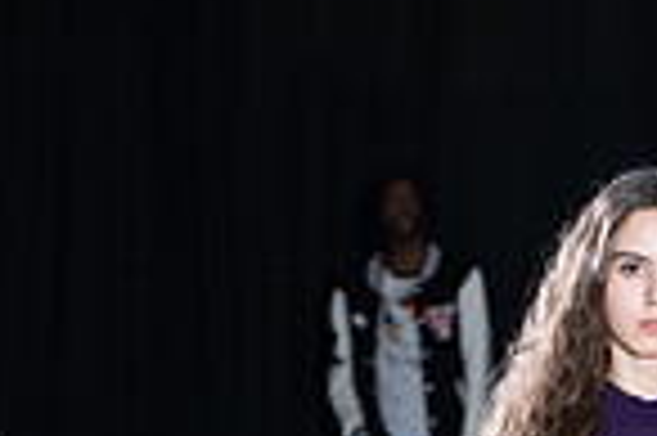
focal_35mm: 358
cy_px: 975
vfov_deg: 3.8
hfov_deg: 5.8
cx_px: 576
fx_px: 6526
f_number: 6.3
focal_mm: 116
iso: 1250
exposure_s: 1/160
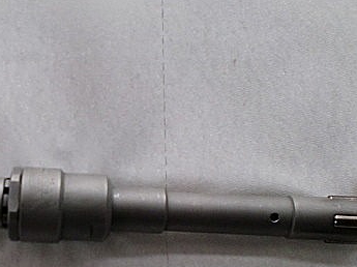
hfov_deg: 29.1
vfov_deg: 22.2
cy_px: 226
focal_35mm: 65
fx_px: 670
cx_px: 61
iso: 160
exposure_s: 1/60
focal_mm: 6.3
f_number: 3.1
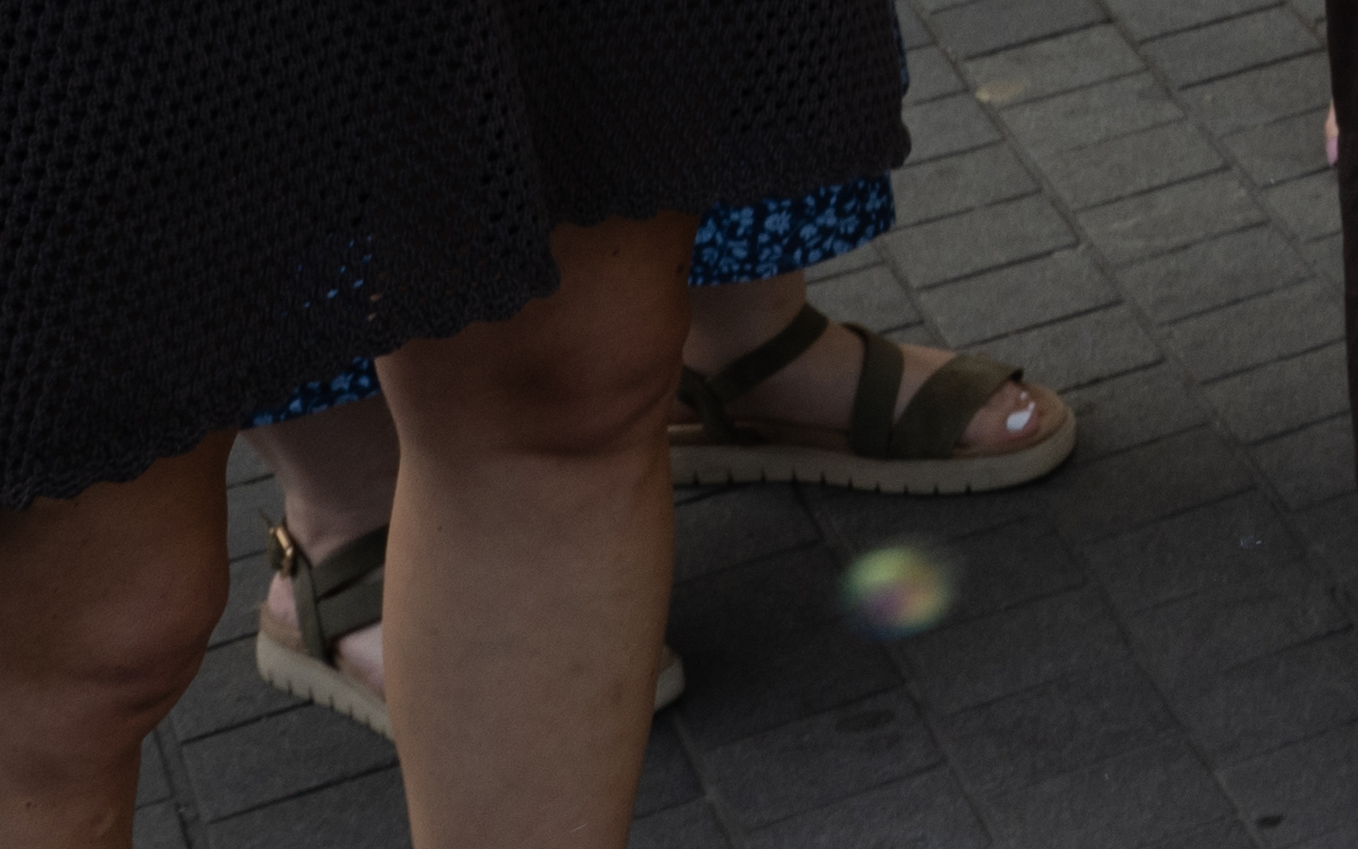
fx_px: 4634
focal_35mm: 125
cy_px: -1158
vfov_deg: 9.4
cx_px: 4067
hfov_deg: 11.0
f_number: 7.1
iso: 125
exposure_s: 1/60
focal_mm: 19.5
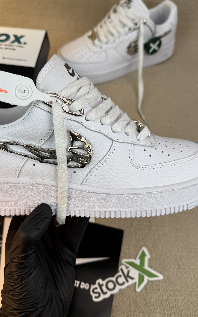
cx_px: 80
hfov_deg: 40.4
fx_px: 268
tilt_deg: -58.2
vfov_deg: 61.2
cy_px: 149
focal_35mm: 31
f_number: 1.78
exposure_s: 1/1366
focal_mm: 6.76
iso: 80
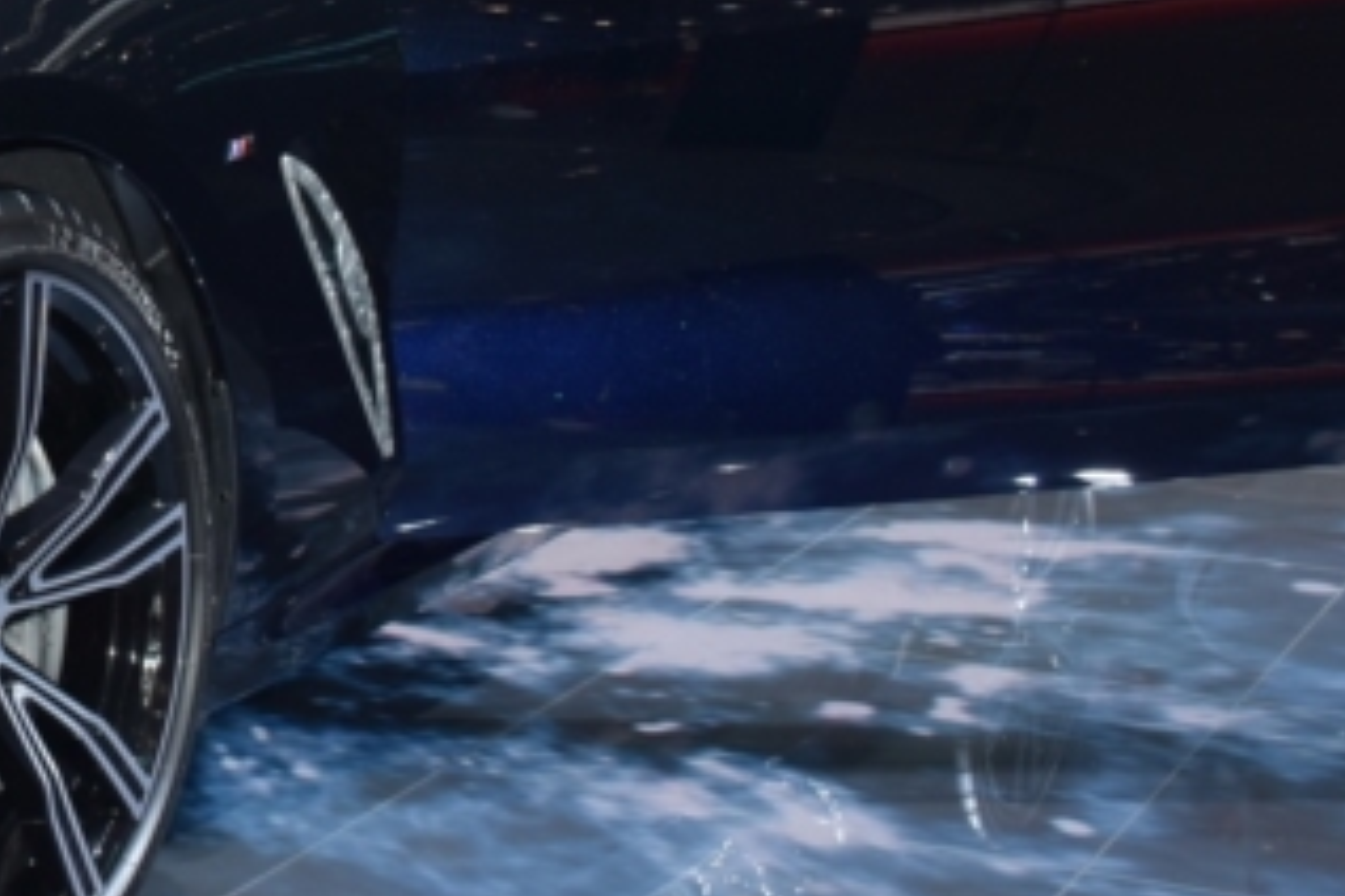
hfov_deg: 22.0
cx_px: -165
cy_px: 36
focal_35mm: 87
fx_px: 3250
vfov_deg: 15.5
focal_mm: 18
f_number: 3.5
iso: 160
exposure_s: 1/60
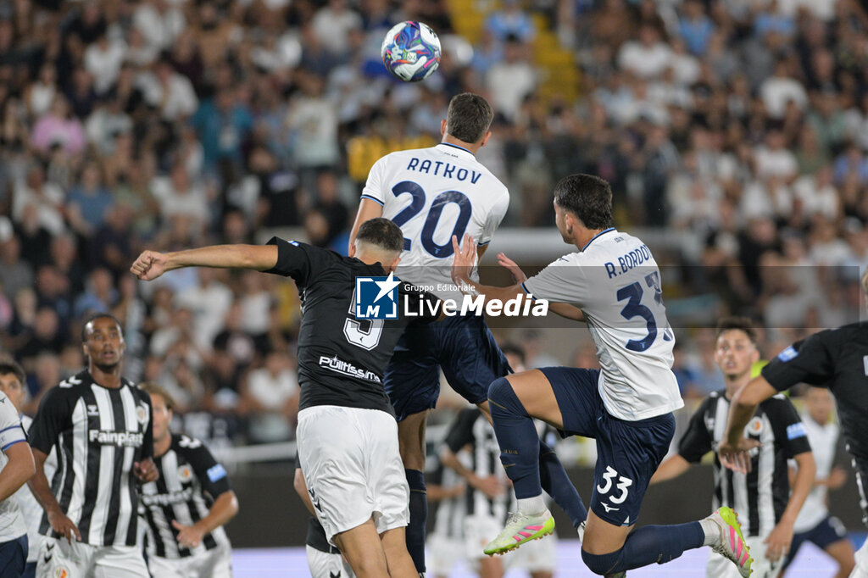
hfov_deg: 6.9
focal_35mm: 300
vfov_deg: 4.6
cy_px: 289
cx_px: 434
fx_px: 7231
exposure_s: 1/1600
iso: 3200
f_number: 3.5
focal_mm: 300
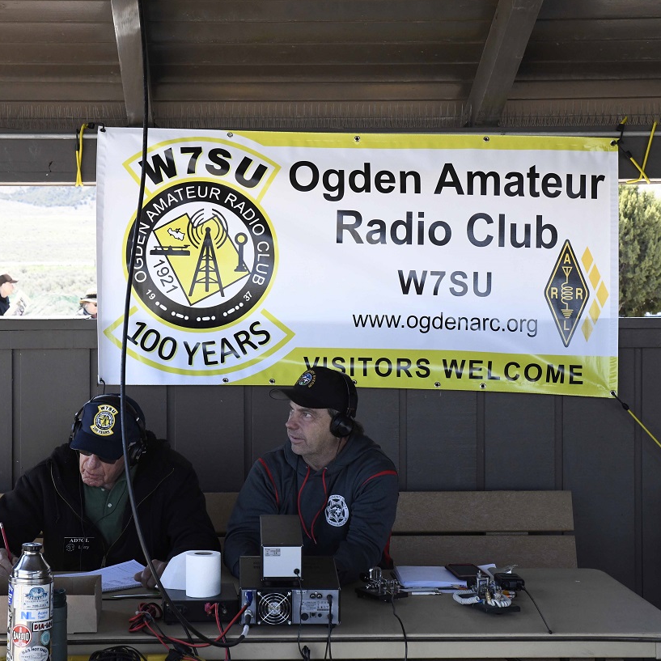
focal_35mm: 67
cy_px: 332
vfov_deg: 25.7
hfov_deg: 25.6
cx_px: 235
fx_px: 1447
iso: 3200
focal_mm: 52
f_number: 11
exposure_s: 1/500
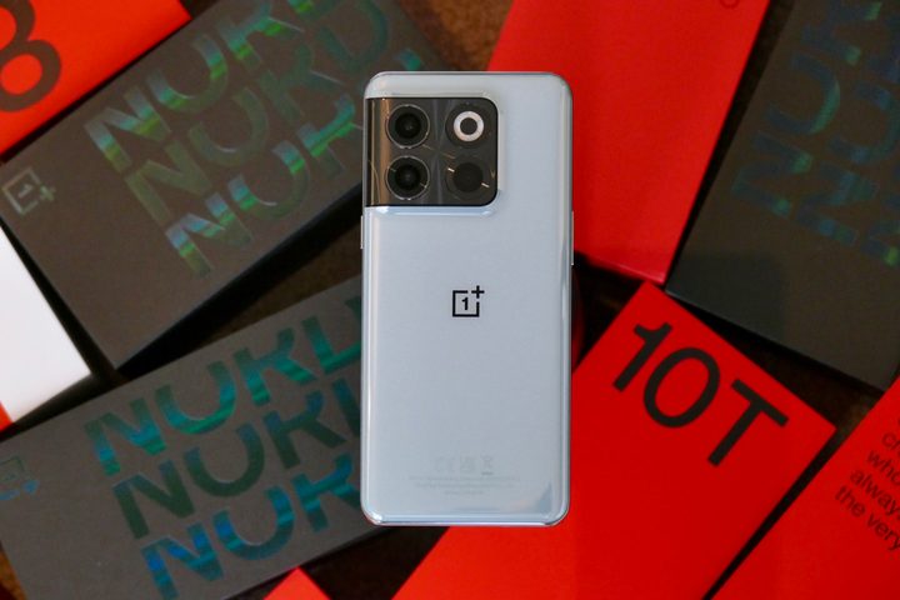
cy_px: 300
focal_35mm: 160
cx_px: 450
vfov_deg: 8.6
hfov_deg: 12.8
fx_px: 4000
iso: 1600
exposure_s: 1/100
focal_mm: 58.01
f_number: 4
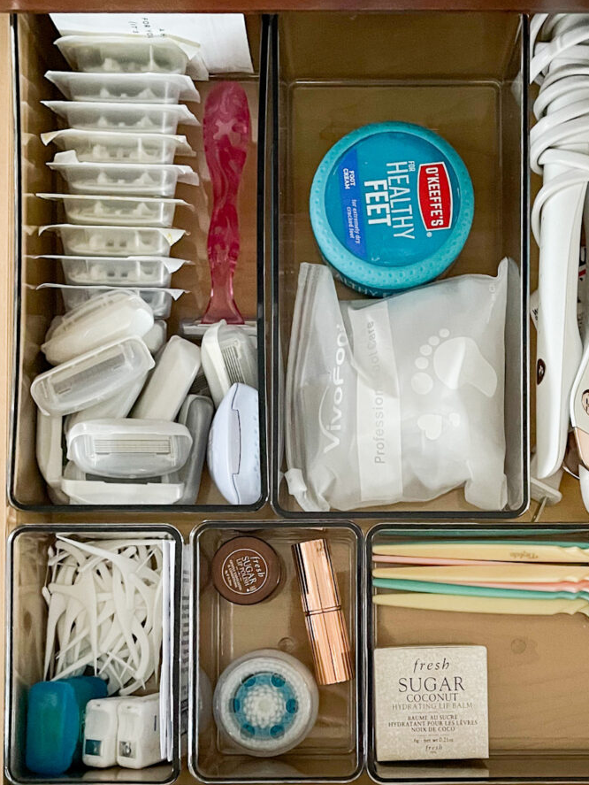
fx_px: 1020
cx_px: 362
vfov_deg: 42.1
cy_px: 395
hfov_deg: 32.1
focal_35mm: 45
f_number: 1.6
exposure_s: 1/30
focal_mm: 5.1
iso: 1000
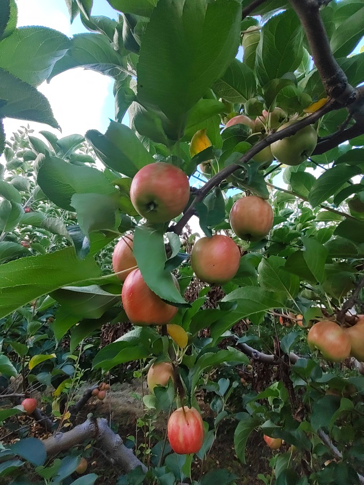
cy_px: 242
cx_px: 182
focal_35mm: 16
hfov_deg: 78.1
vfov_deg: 94.5
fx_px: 224
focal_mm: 1.68
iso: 100
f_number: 2.2
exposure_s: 1/153
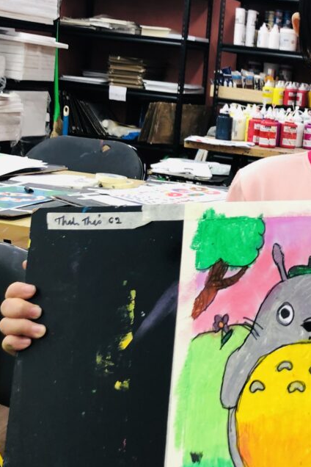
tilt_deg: -8.8
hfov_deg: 21.3
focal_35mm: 61
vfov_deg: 32.9
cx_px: 329
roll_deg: -5.8
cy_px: 218
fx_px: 790
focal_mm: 4
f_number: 1.8
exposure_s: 1/50
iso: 32
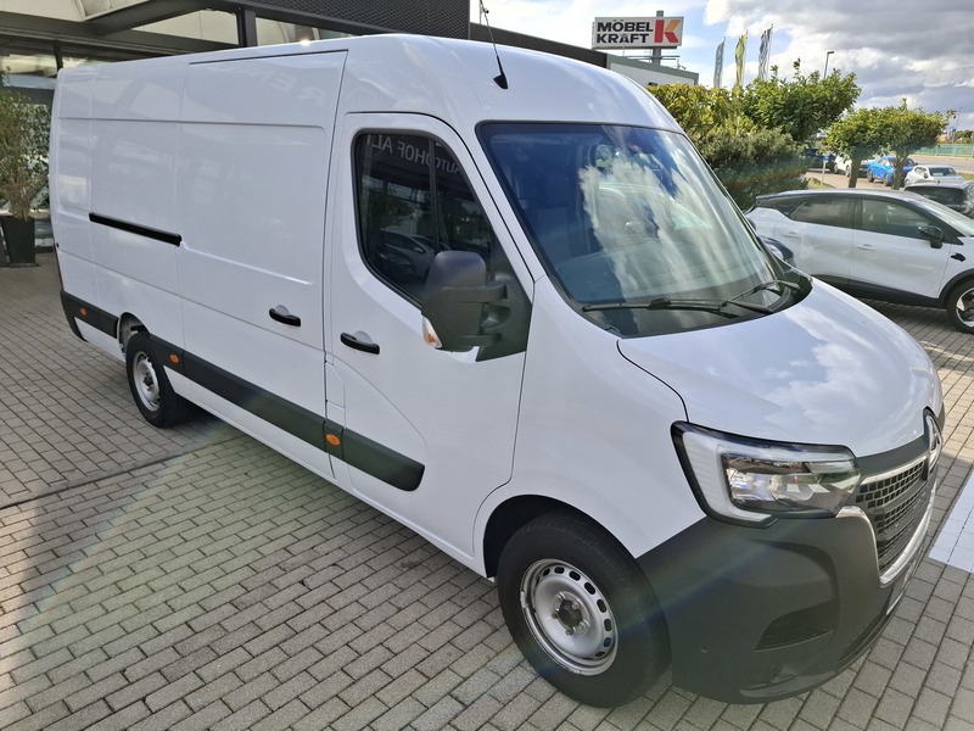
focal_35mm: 23
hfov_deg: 73.9
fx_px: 647
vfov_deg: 58.9
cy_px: 366
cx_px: 487
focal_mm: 5.54
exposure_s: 1/1789
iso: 50
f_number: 1.8
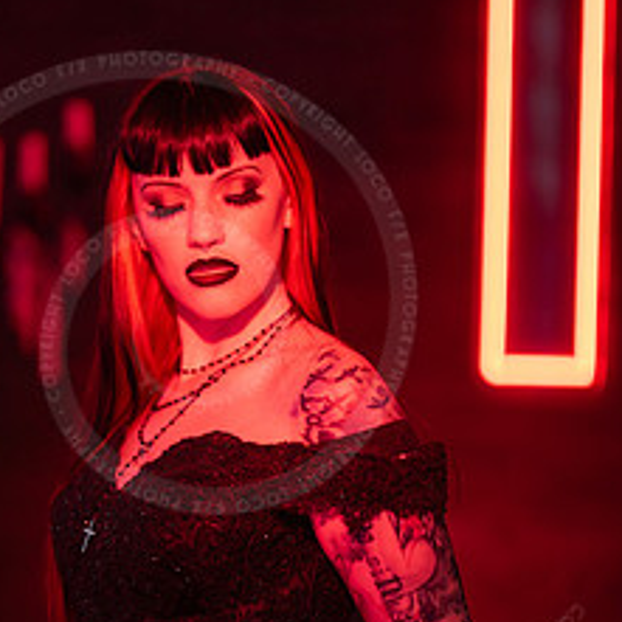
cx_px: 222
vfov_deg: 11.9
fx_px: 2988
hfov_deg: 11.9
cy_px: 394
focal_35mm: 147
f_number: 1.2
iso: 320
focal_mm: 85
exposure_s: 1/320
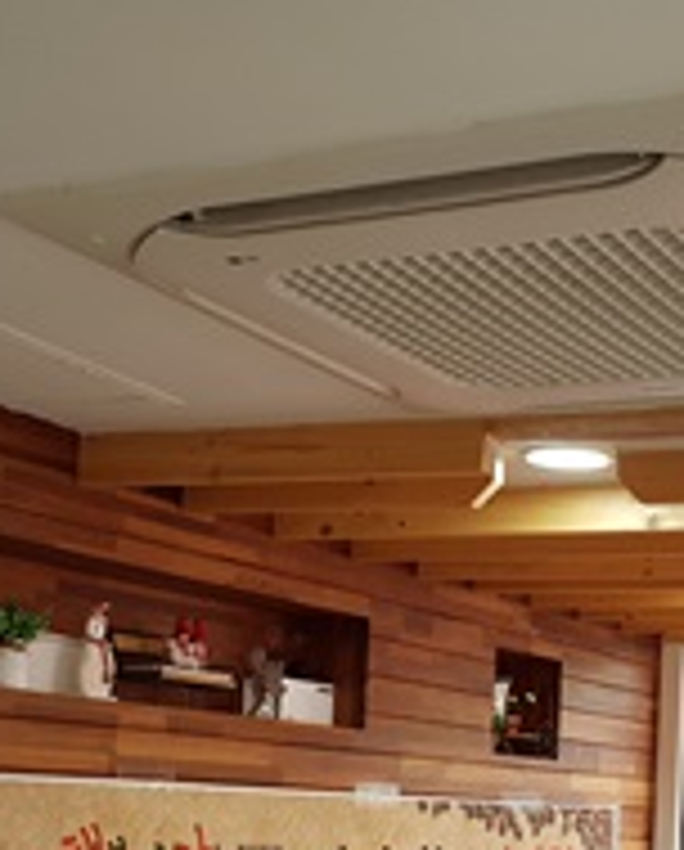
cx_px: 522
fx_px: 1690
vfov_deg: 27.1
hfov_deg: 22.6
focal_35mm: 67
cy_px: 789
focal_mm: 4.3
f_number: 1.7
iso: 80
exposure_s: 1/60
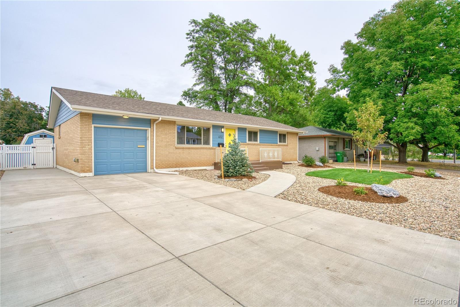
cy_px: 154
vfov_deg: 67.4
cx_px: 230
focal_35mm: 18
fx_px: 230
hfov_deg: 90.0
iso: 500
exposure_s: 1/500
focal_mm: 18
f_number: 5
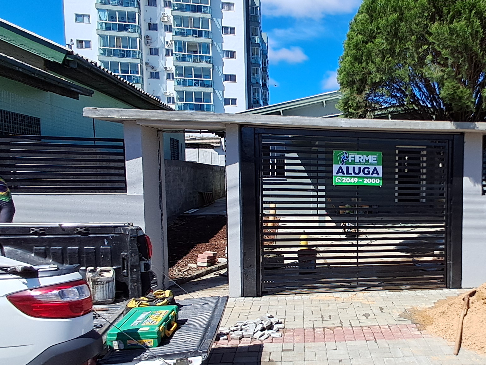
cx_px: 399
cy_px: 228
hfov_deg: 50.2
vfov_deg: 41.5
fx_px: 477
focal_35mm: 34
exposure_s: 1/1302
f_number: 2.2
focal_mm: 1.64
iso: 40
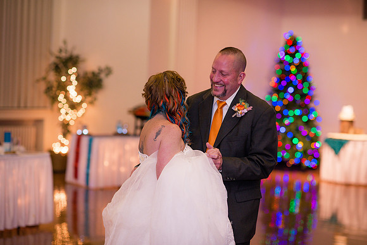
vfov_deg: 16.1
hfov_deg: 23.9
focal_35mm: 85
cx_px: 184
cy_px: 122
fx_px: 867
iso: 640
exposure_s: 1/125
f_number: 2.2
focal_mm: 85
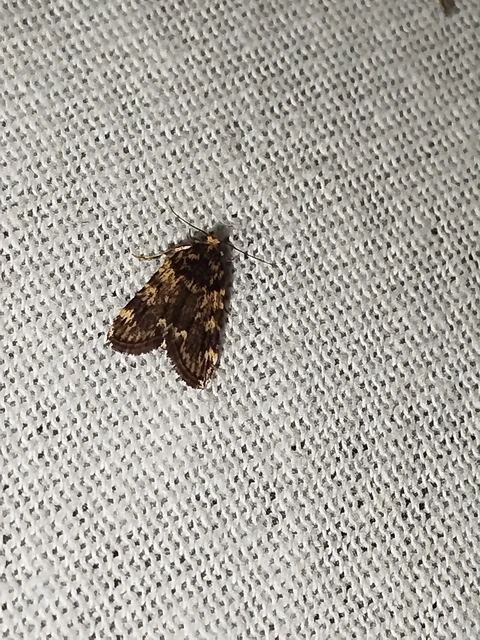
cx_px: 240
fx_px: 1997
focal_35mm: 108
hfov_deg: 13.7
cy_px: 320
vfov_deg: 18.2
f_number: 1.7
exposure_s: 1/50
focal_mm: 5.31
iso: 160
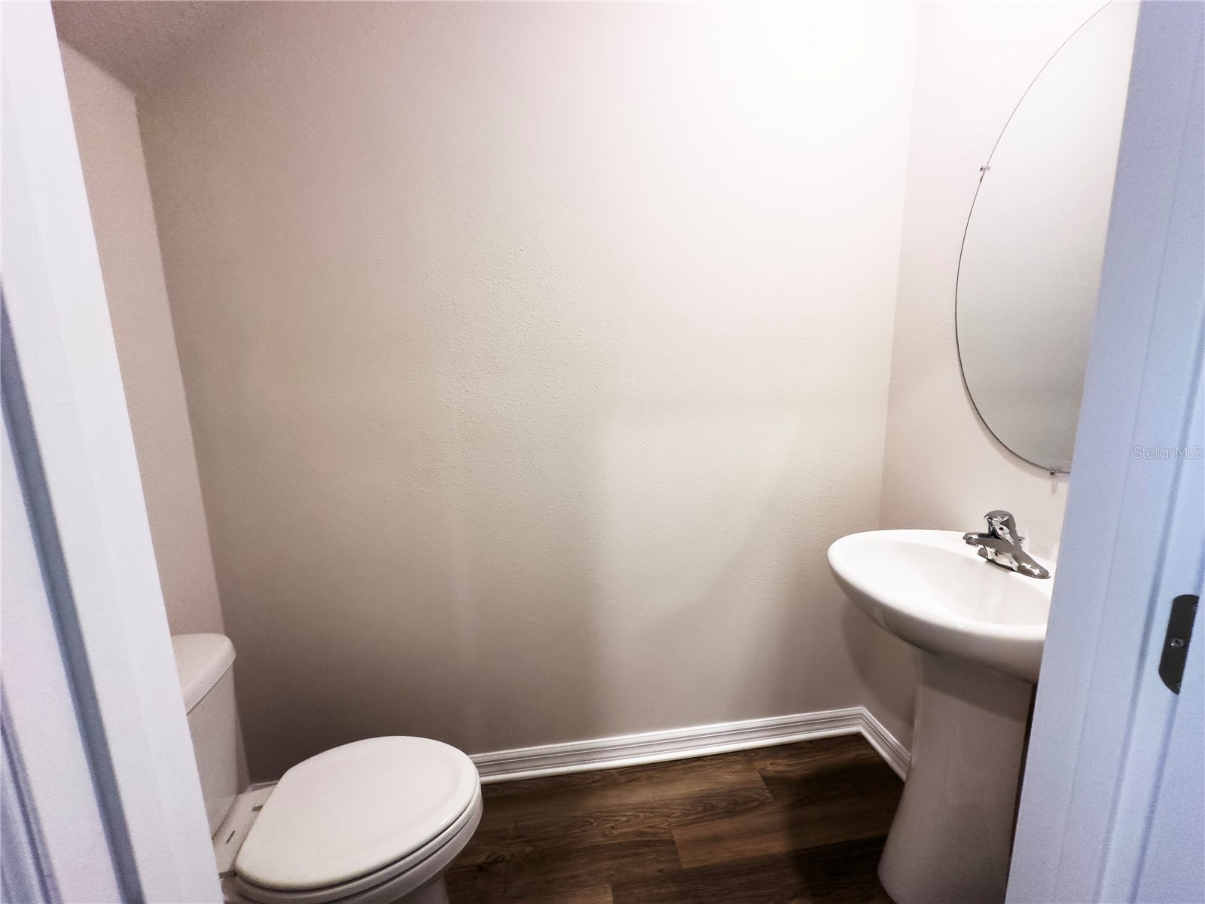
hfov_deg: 102.1
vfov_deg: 85.7
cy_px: 452
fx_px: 487
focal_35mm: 14
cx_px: 602
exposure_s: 1/120
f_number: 2.2
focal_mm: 2.22
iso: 250
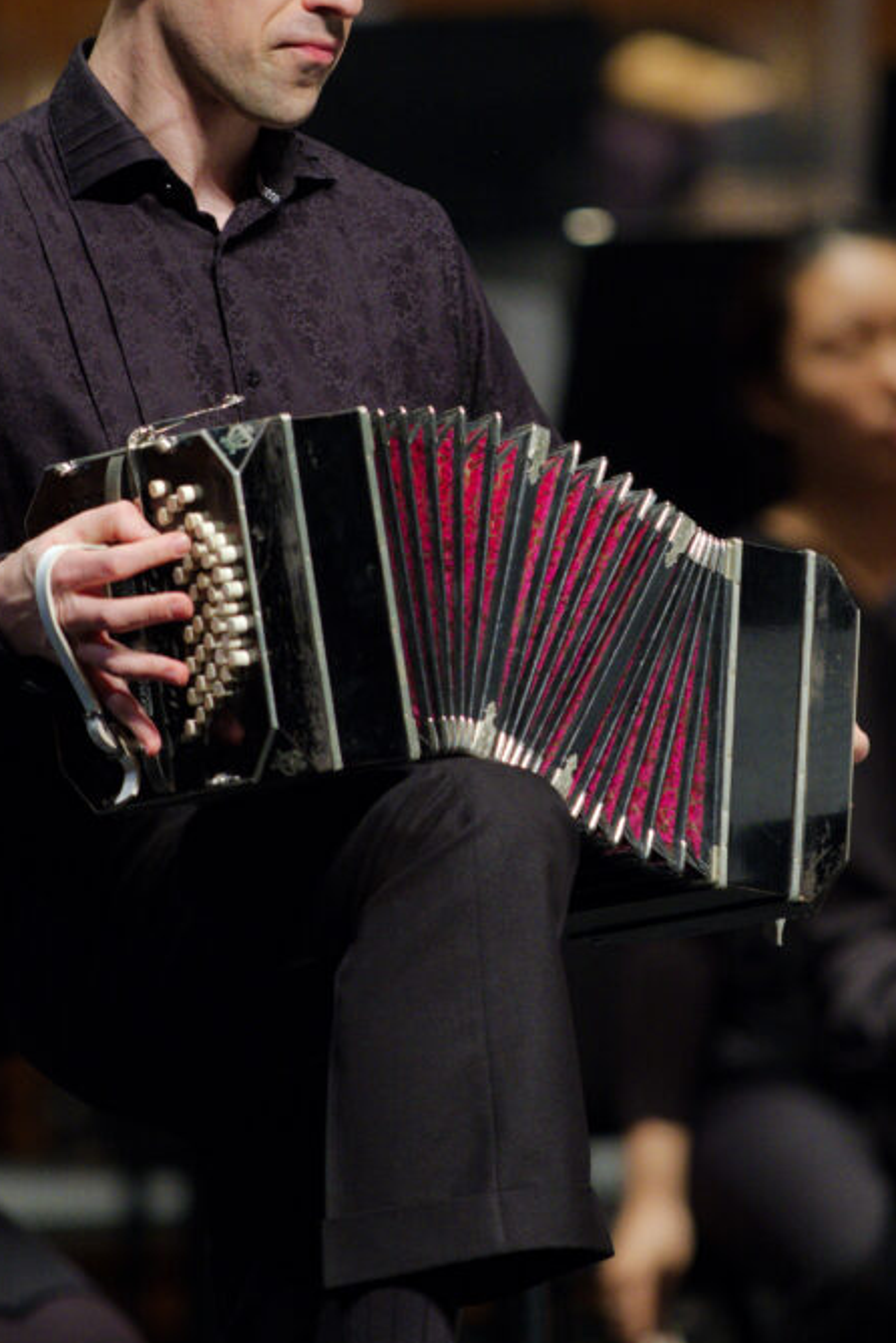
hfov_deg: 2.1
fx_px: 24016
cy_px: 617
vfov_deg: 3.2
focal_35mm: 644
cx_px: 354
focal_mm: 280
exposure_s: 1/250
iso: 800
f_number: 2.8
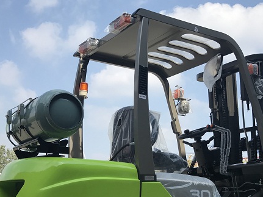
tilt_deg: +6.6
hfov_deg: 36.8
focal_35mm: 52
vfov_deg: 27.4
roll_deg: -0.6
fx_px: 395
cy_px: 163
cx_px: 119
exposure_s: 1/1842
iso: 20
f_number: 1.8
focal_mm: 3.99
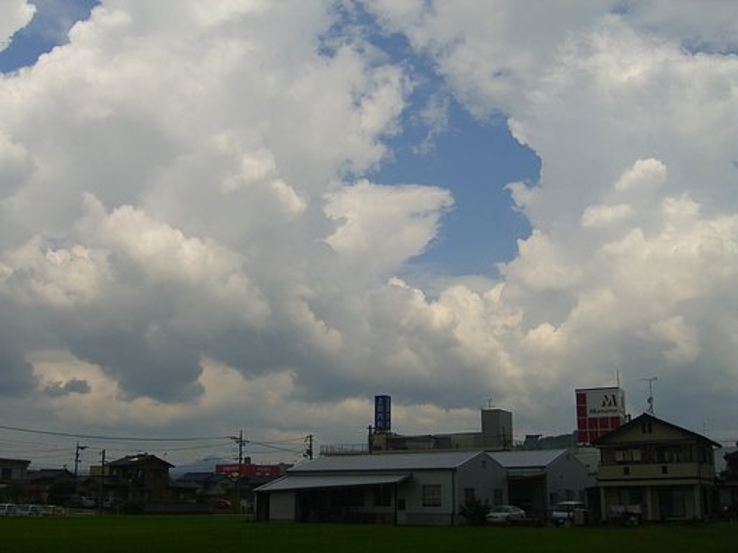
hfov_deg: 49.0
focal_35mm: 38
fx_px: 810
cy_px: 276
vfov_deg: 37.7
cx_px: 369
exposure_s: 1/400
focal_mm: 7.9
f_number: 8
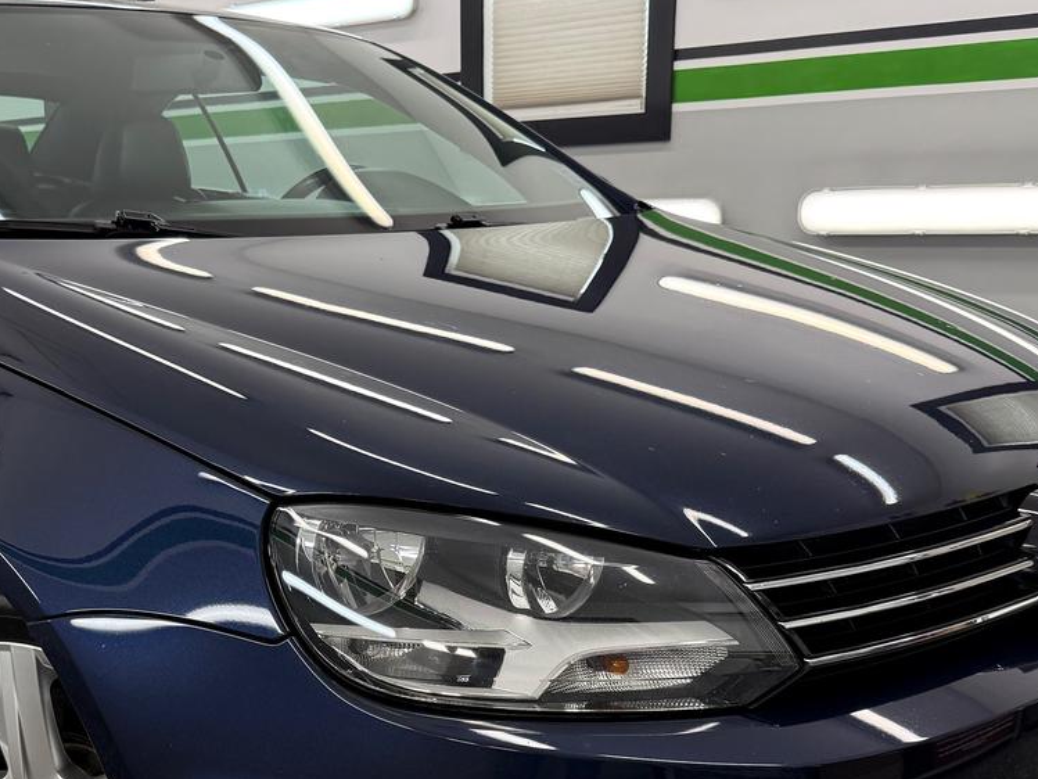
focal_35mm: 41
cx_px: 371
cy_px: 586
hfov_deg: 45.3
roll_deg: +1.4
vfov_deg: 34.4
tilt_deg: -17.1
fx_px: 1230
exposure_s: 1/230
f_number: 1.78
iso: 200
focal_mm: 6.76
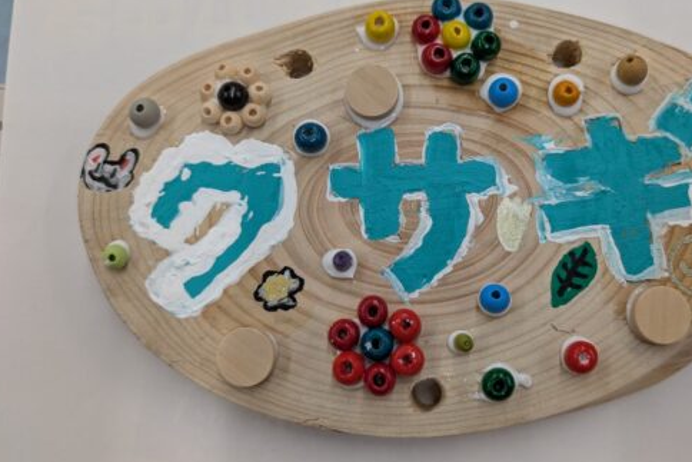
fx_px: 615
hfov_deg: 58.4
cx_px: 406
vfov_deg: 41.1
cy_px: 211
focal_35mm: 32
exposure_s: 1/225
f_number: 1.68
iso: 111
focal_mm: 6.9
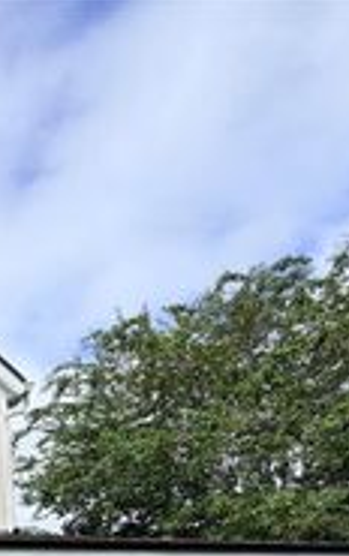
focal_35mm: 40
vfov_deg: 42.3
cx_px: -226
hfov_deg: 23.0
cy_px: 561
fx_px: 607
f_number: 2.2
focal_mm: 2.22
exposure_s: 1/928
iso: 20
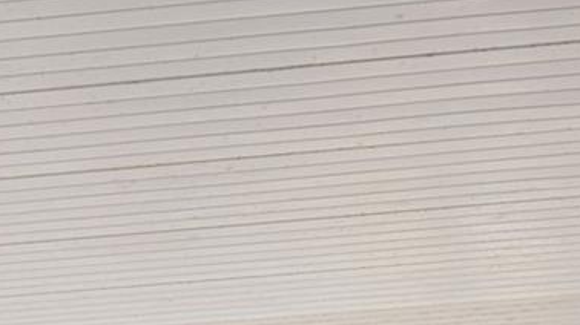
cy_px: 726
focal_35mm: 73
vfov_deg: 13.2
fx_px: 1125
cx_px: 157
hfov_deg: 28.5
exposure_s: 1/30
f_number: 8
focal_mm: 11
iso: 200
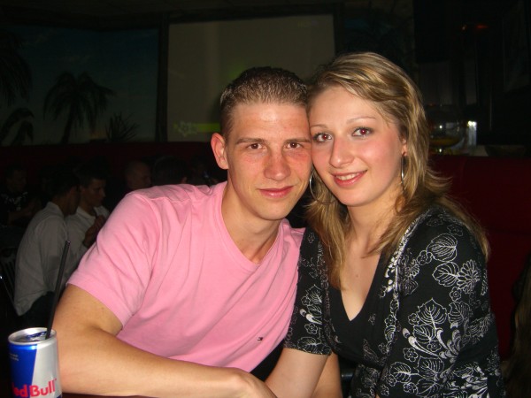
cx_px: 266
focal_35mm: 38
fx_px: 583
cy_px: 199
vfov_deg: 37.7
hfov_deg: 49.0
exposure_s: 1/60
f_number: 2.8
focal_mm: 7.9
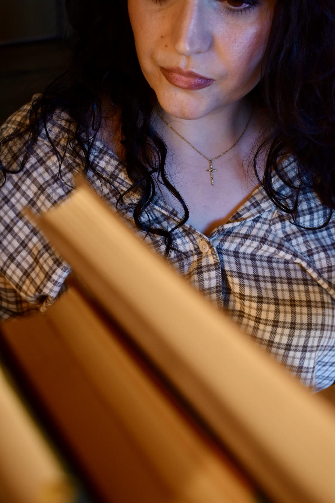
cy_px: 252
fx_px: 712
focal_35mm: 51
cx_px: 168
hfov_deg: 26.5
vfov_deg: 38.9
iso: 640
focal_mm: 34
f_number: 5.6
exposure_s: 1/60
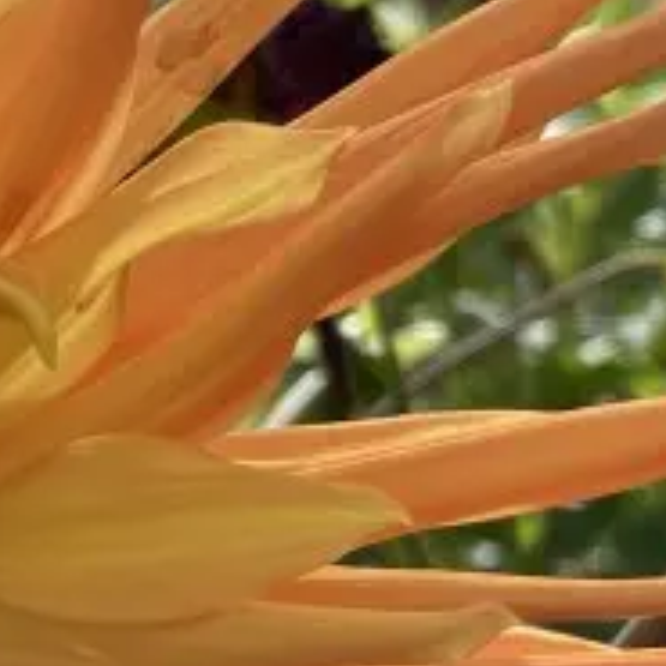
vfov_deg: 13.6
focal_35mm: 127
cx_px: -263
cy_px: 572
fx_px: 2764
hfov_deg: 13.1
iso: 32
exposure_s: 1/2174
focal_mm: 4.2
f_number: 1.6
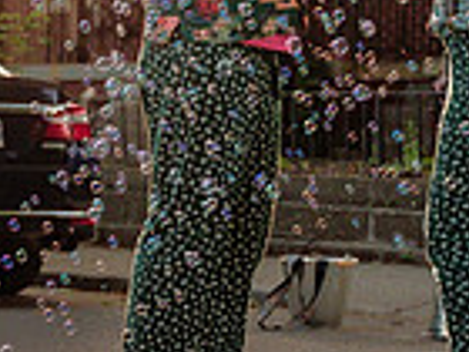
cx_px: 56
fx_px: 1965
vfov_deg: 10.2
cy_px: 105
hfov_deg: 13.5
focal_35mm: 145
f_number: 1.8
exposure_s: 1/2000
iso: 500
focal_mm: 21.3
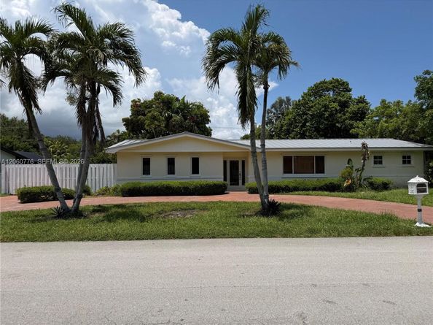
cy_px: 162
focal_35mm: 24
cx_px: 216
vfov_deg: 56.8
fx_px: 300
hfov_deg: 71.6
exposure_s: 1/9091
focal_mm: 6.76
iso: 80
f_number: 1.78
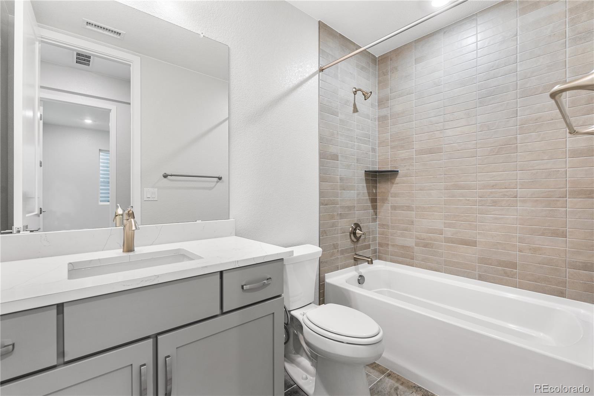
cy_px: 198
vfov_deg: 73.7
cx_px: 297
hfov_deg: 96.7
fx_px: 264
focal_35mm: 16
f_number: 7.1
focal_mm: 16
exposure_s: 1/6
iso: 200
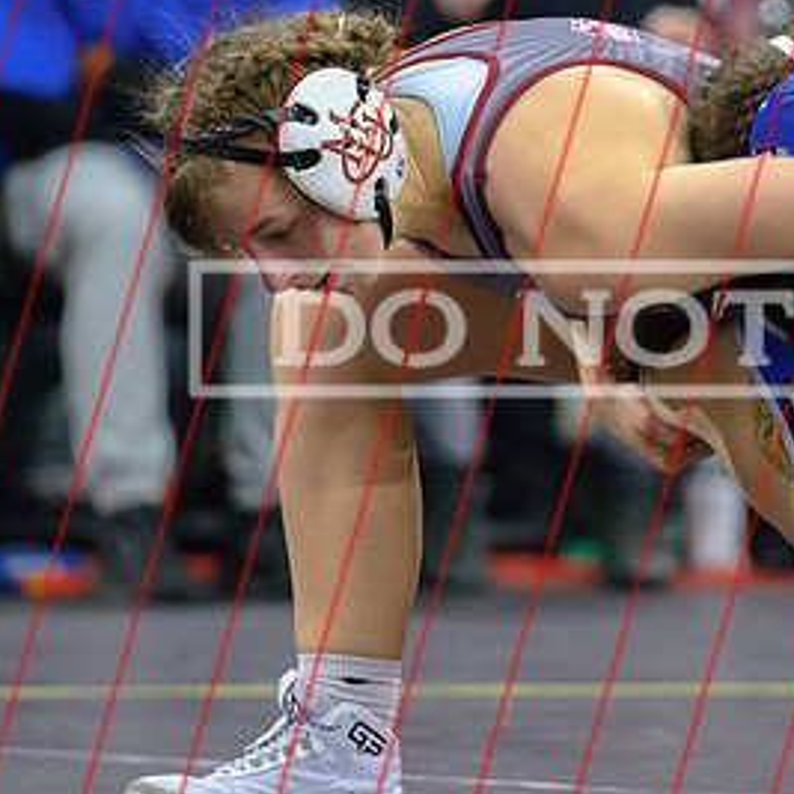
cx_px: 582
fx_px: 11963
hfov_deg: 3.8
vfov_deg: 3.8
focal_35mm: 461
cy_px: 224
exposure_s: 1/800
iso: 5600
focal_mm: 200
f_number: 2.8
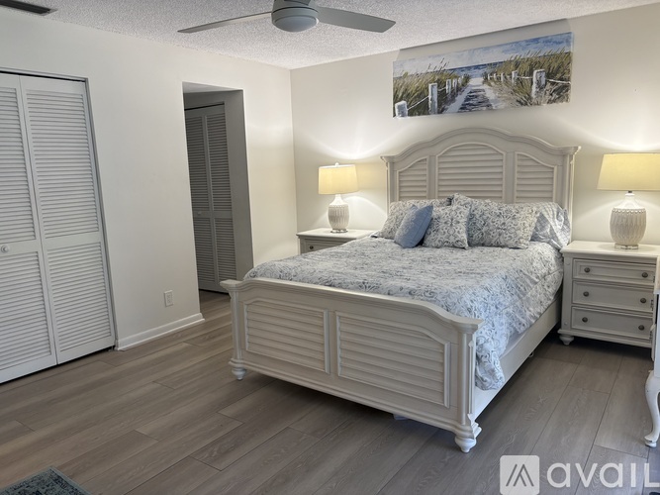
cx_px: 330
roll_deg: +2.8
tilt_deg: -9.0
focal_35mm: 26
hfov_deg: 67.3
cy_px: 248
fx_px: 496
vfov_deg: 53.0
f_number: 1.6
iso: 80
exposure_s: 1/60
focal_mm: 5.96
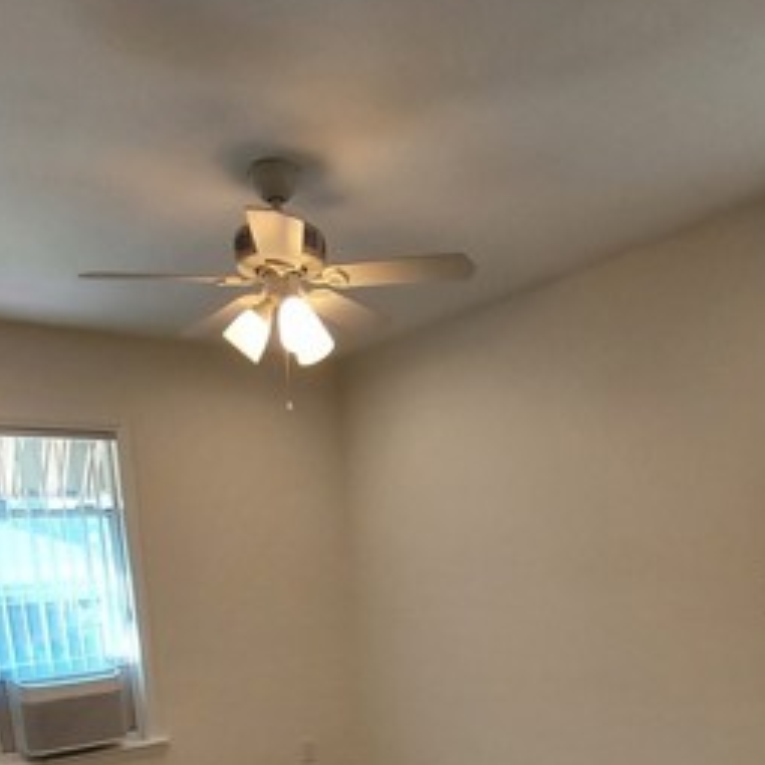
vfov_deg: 48.1
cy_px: 726
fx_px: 725
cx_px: 367
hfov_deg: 55.6
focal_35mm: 29
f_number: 2.2
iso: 64
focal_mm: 1.42
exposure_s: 1/60
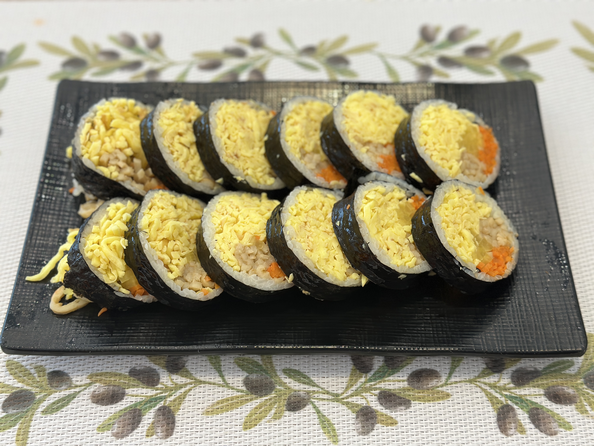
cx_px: 297
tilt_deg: -56.8
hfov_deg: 39.7
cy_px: 223
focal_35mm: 48
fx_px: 824
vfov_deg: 30.3
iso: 125
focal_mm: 6.86
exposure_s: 1/120
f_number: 1.78
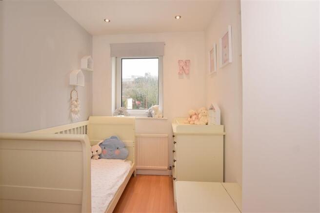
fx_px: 147
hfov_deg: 95.0
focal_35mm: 16
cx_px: 160
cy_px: 106
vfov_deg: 72.0
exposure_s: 1/80
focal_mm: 11
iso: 400
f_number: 5.6
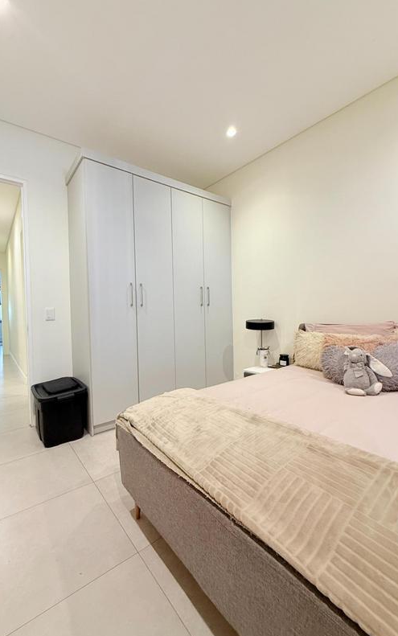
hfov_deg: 74.5
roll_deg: +1.4
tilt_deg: -1.5
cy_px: 320
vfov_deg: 101.4
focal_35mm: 15
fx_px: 260
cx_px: 174
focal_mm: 2.22
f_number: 2.2
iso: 250
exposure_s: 1/50
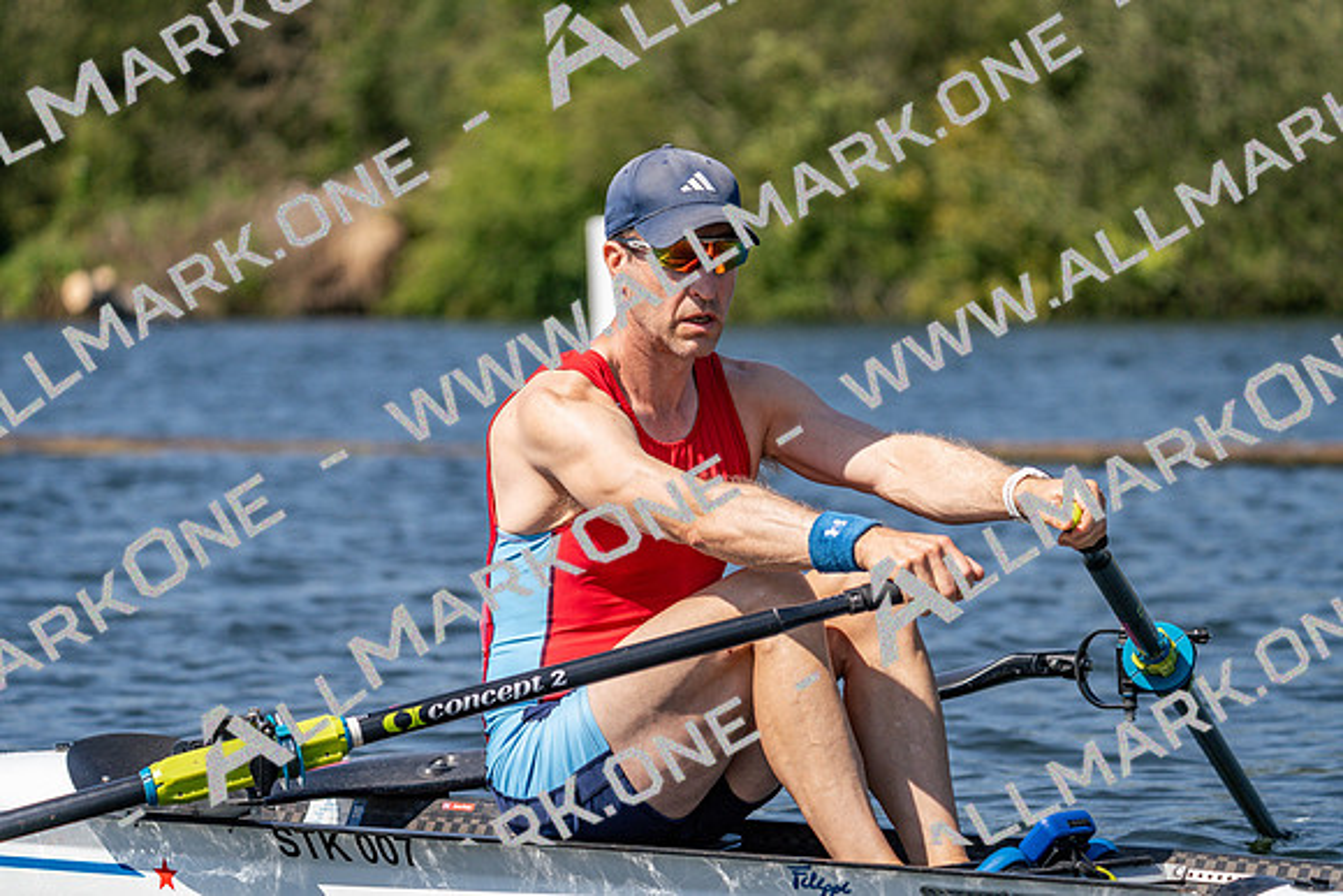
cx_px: 672
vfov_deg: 6.6
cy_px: 448
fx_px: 7724
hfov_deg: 9.9
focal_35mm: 207
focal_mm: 207
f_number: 5.6
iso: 250
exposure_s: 1/2000
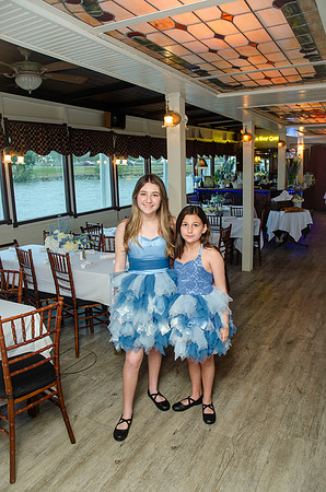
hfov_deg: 47.7
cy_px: 246
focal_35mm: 27
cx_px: 163
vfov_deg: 67.5
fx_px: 368
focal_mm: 18
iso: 400
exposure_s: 1/25
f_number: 5.6
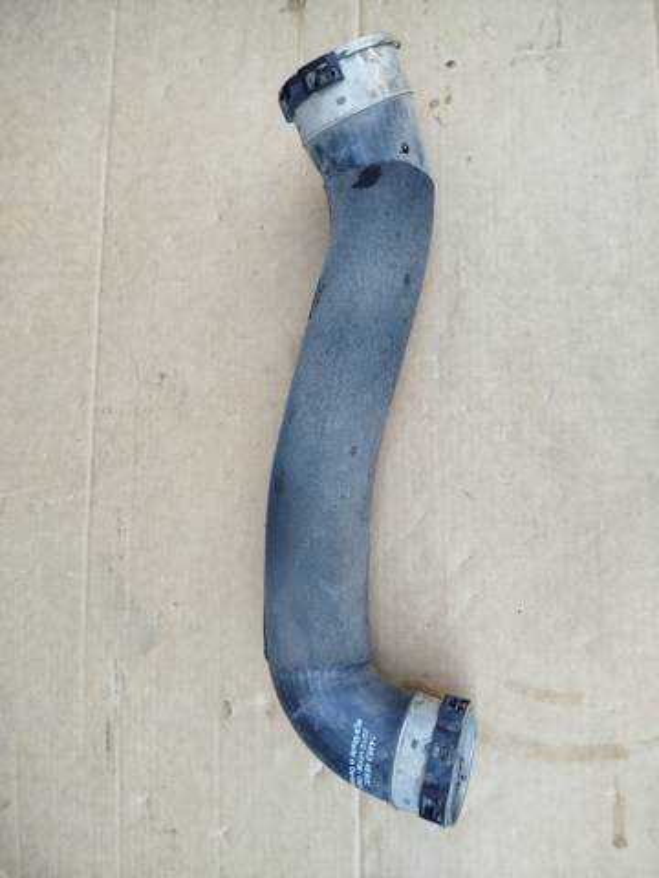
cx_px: 330
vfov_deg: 71.6
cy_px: 439
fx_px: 609
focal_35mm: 24
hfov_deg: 56.8
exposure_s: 1/50
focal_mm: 5.31
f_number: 1.7
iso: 100
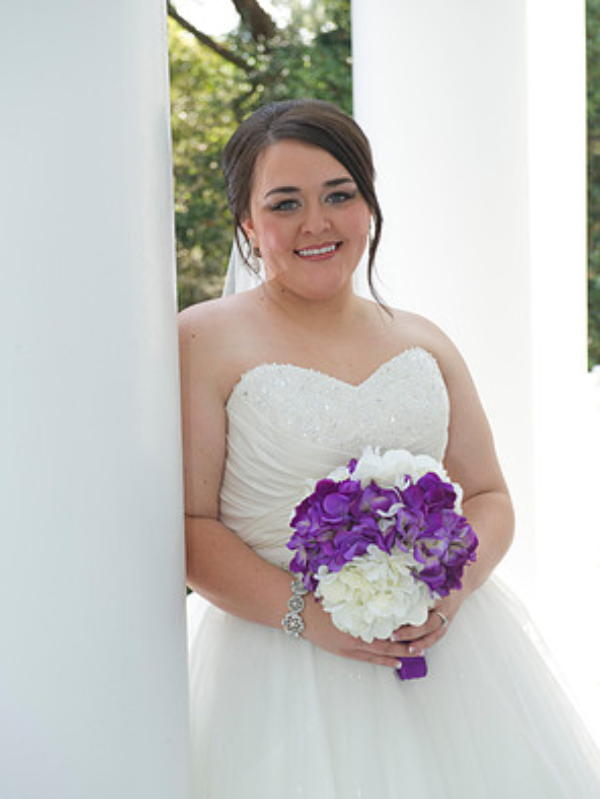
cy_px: 426
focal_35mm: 68
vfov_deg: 28.5
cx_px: 299
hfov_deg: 21.6
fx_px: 1570
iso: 320
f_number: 5.6
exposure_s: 1/100
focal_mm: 62
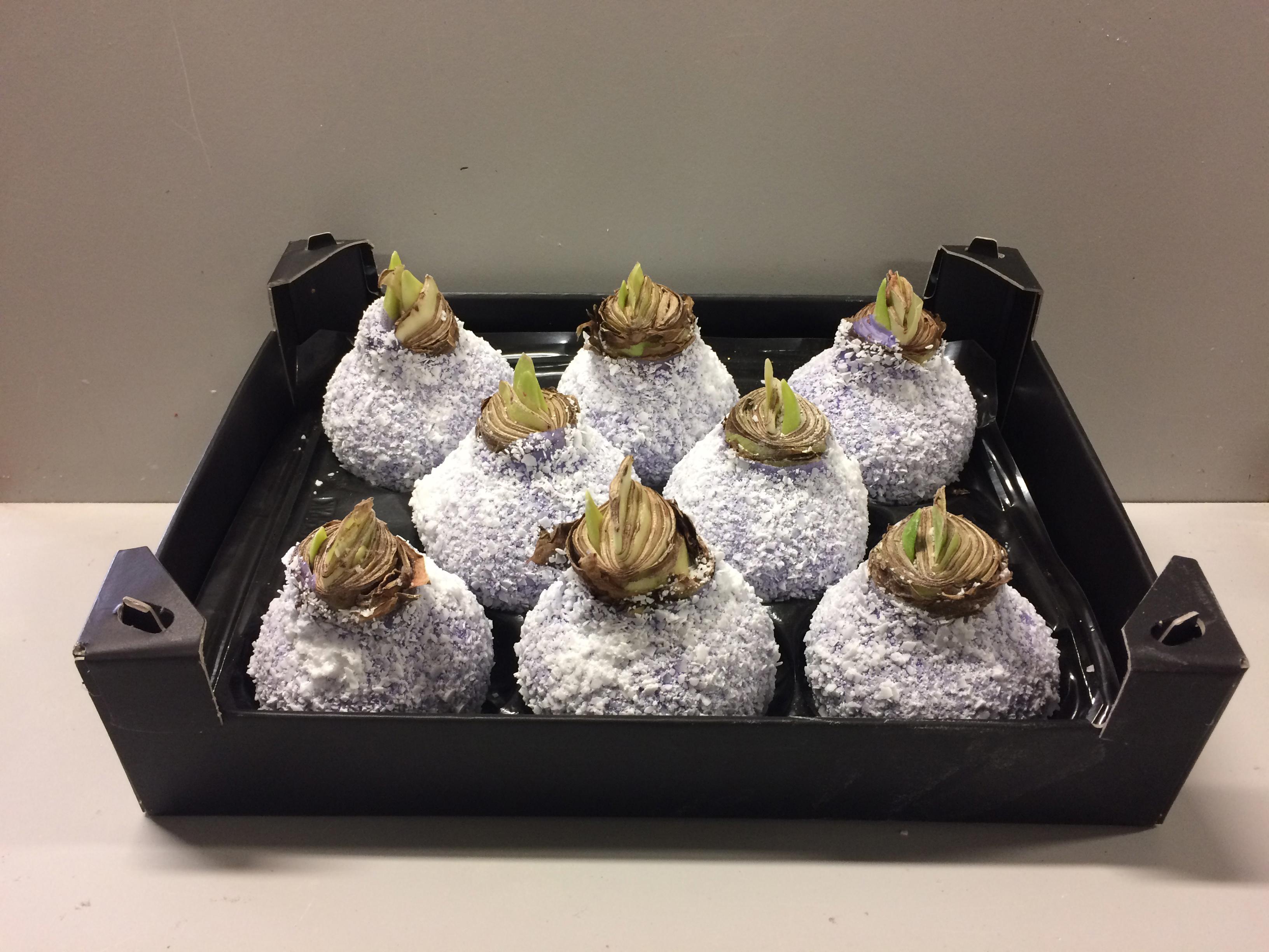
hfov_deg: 61.7
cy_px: 476
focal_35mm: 29
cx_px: 634
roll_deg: -1.3
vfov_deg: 48.2
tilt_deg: -24.5
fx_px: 1063
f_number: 2.2
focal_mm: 4.15
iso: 160
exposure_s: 1/33
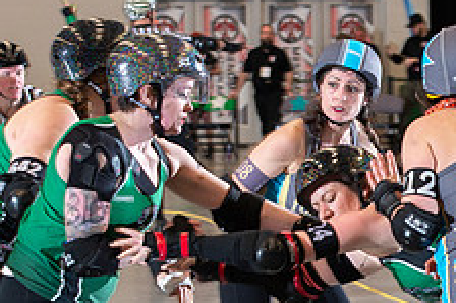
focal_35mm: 223
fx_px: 2823
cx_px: 509
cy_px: 300
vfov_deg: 6.1
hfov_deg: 9.1
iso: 640
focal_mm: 86
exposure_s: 1/160
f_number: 5.6
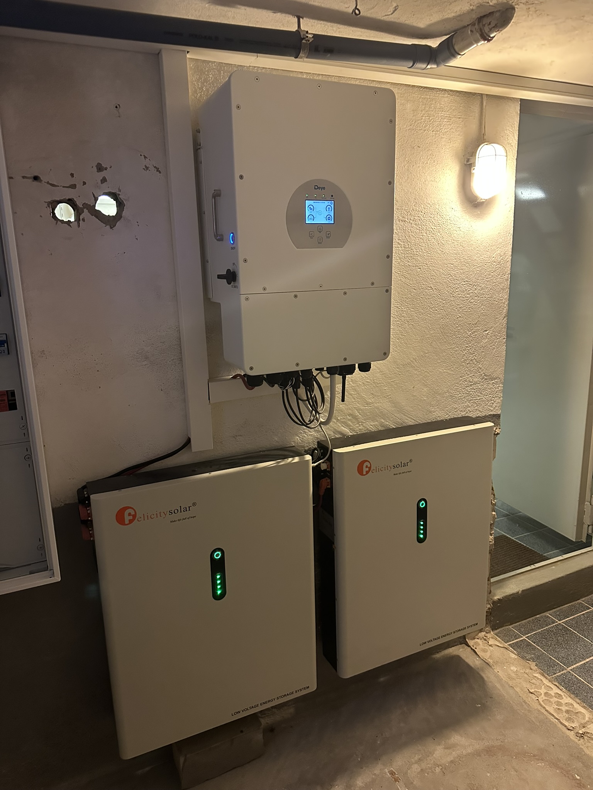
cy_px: 395
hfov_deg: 56.8
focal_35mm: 24
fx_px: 548
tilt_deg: -12.1
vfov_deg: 71.6
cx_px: 296
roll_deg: +1.2
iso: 640
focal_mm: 6.86
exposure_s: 1/33
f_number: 1.78
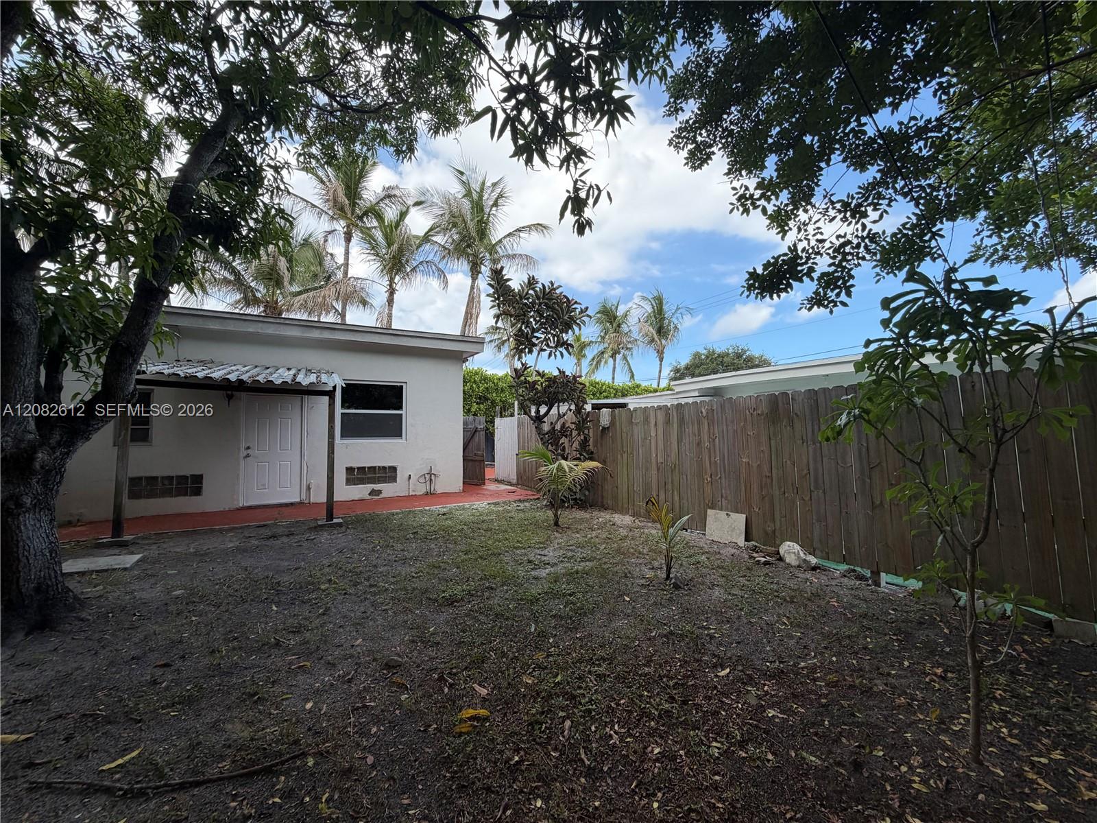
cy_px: 412
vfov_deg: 85.7
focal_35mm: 14
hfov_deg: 102.1
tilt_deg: +2.3
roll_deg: +0.2
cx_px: 548
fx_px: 444
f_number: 2.2
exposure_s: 1/638
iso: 40
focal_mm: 2.22
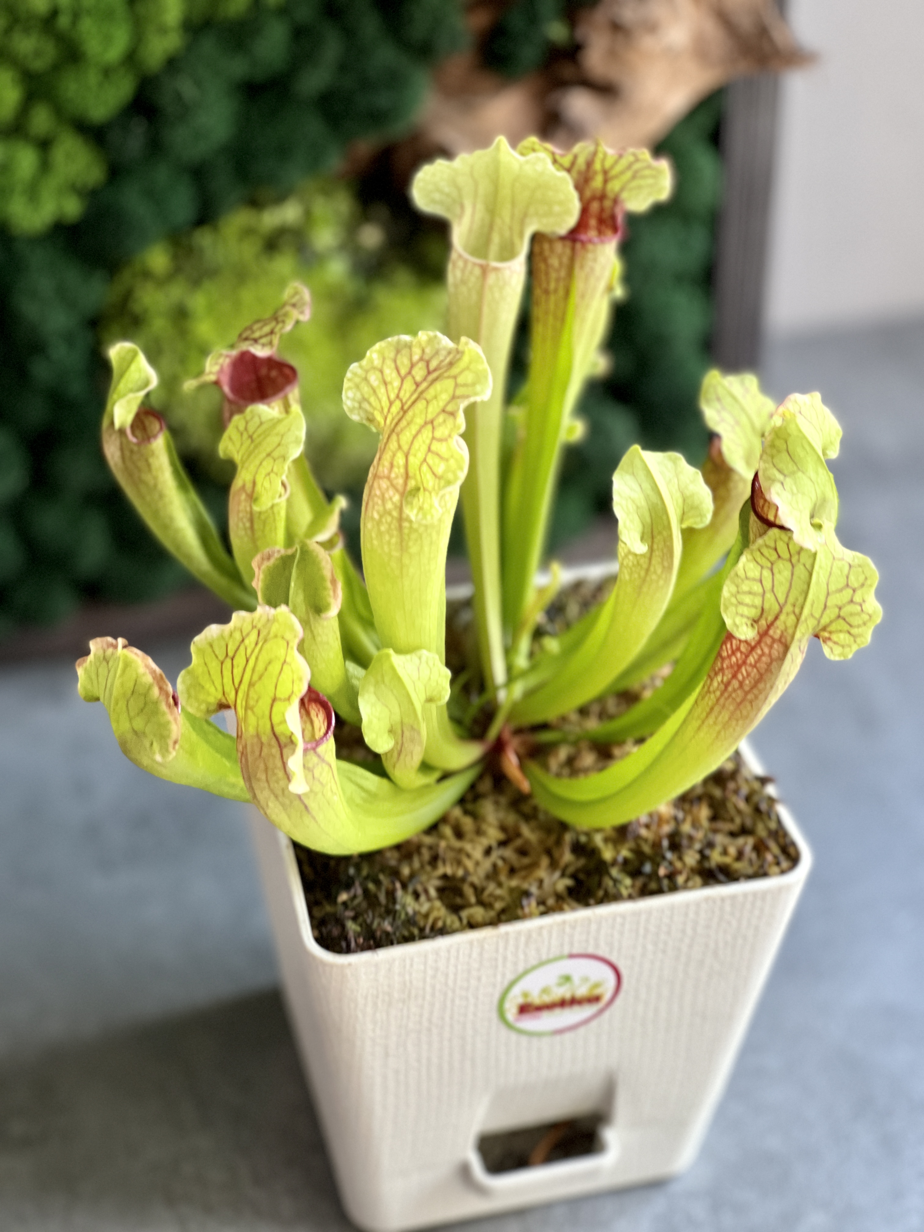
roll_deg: -1.9
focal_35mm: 77
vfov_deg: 25.3
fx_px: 2740
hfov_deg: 19.1
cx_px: 462
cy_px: 616
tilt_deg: -40.3
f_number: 2.8
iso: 250
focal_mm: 9
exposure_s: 1/40
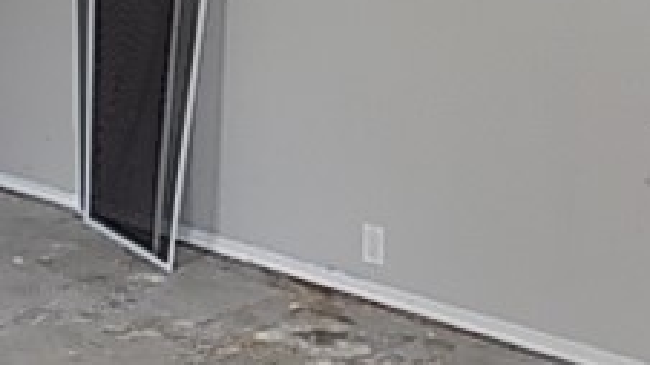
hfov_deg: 28.2
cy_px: 118
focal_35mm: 71
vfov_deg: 16.9
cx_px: 23
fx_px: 1223
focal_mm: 4
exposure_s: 1/30
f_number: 3.1
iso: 140
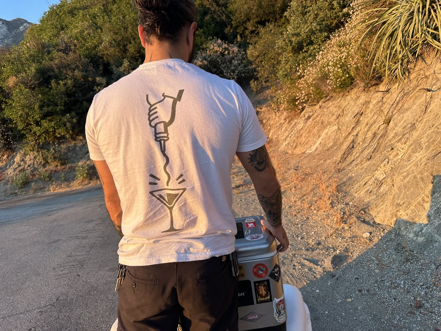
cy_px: 166
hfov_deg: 71.6
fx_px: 306
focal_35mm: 24
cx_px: 220
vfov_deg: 56.8
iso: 80
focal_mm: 6.86
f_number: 1.78
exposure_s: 1/401
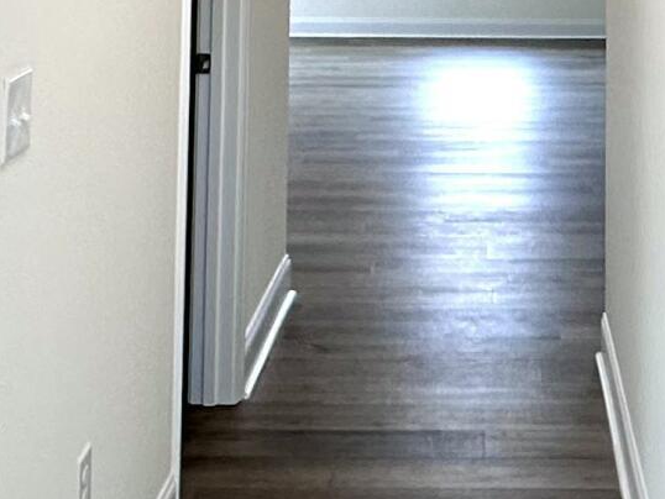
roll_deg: -0.5
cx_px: 527
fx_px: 1499
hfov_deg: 24.6
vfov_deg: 16.7
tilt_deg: +6.0
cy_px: -312
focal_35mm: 78
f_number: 2.2
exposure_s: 1/120
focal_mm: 2.22
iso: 80
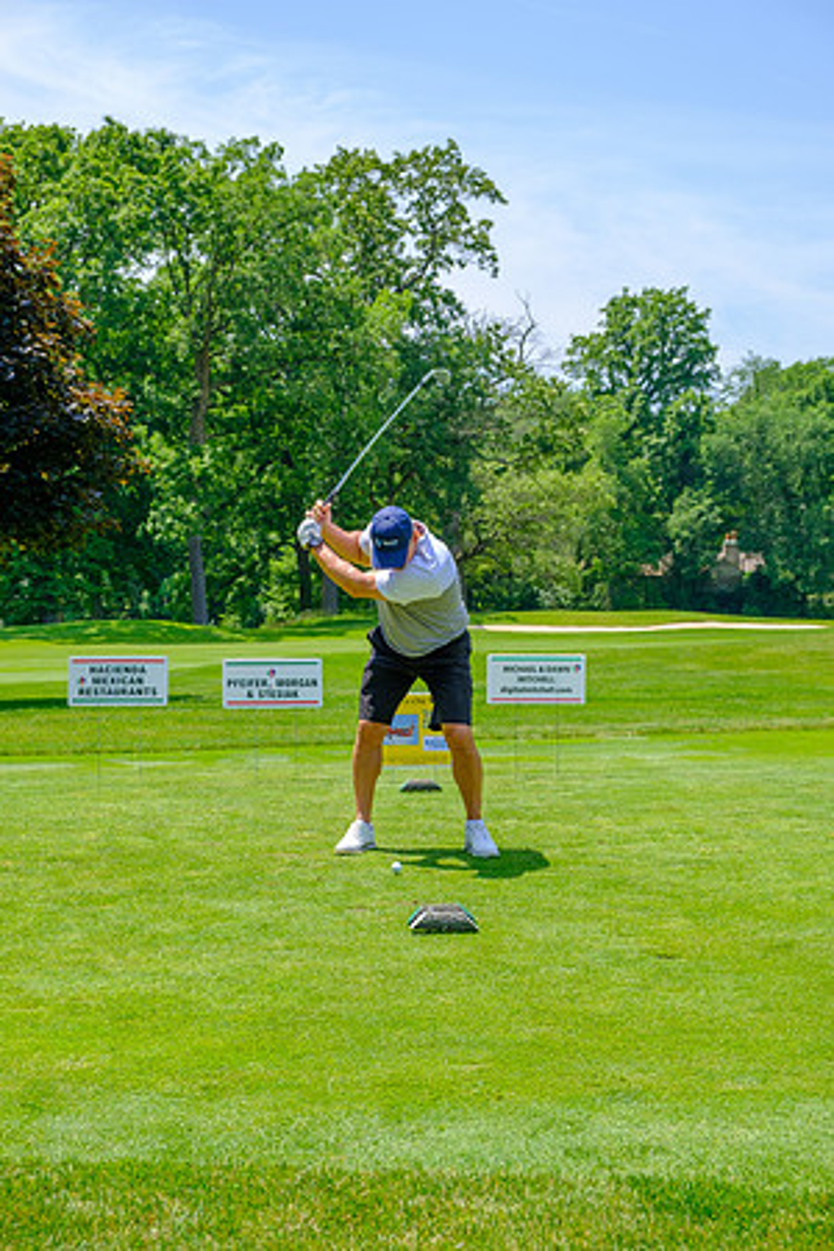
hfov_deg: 25.1
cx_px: 417
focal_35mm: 54
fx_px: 1876
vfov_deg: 36.9
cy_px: 626
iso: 200
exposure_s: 1/500
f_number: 5
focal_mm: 35.8
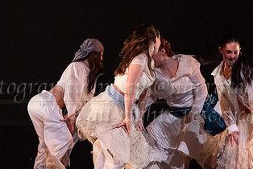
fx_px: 1069
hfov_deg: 13.5
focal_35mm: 152
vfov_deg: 9.0
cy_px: 115
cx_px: 174
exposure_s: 1/400
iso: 4000
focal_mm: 75
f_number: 4
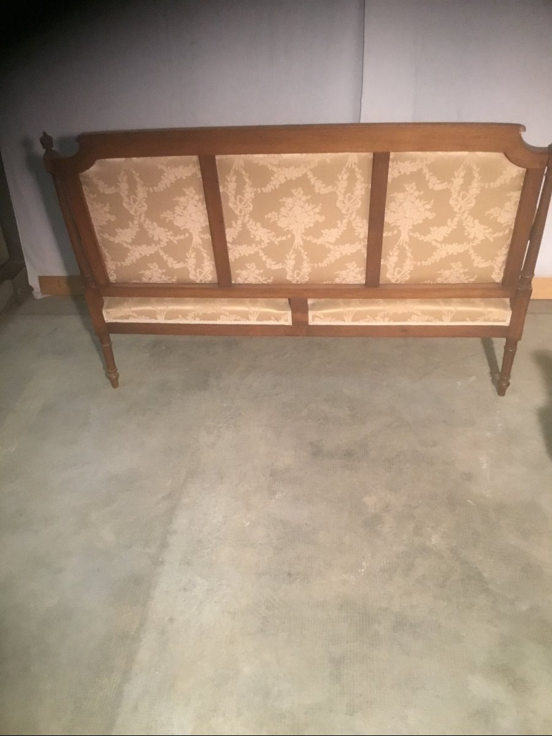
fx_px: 659
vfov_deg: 58.4
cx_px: 276
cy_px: 368
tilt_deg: -32.0
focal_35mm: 31
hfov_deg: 45.4
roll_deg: +0.9
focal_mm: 3.3
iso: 250
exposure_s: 1/33
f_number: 2.4
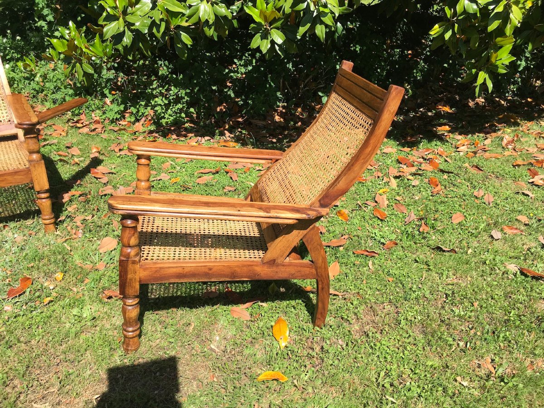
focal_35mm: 29
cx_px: 272
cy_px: 204
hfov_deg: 61.7
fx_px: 456
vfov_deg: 48.2
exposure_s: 1/974
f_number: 2.2
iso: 25
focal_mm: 4.15
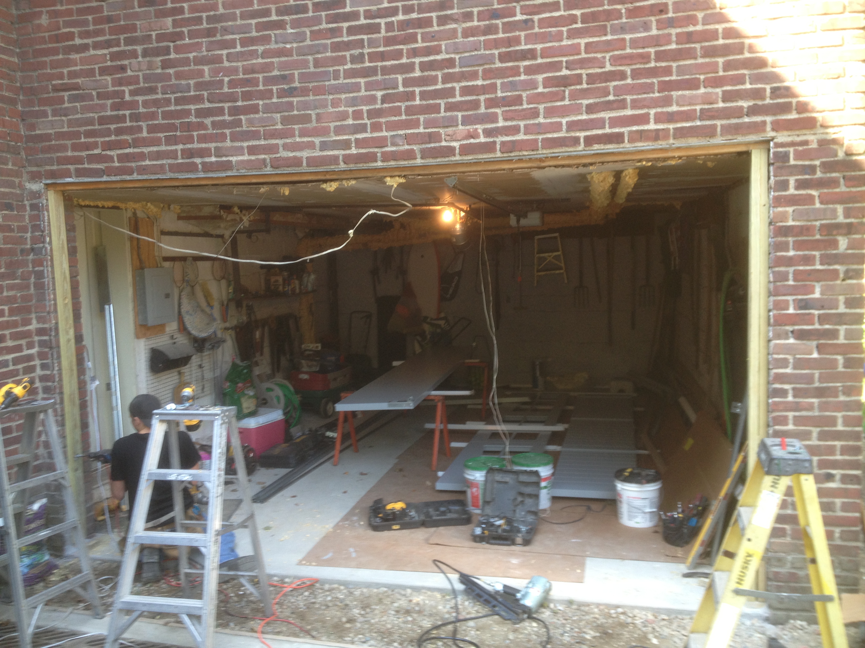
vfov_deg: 40.7
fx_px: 875
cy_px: 324
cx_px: 432
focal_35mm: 35
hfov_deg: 52.6
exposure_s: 1/40
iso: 50
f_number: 2.4
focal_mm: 4.28
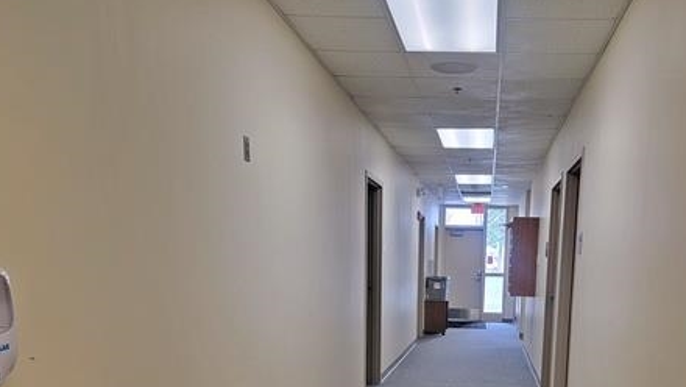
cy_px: 367
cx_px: 433
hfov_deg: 52.1
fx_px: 692
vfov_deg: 29.6
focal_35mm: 38
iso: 200
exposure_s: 1/120
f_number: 1.8
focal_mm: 6.7
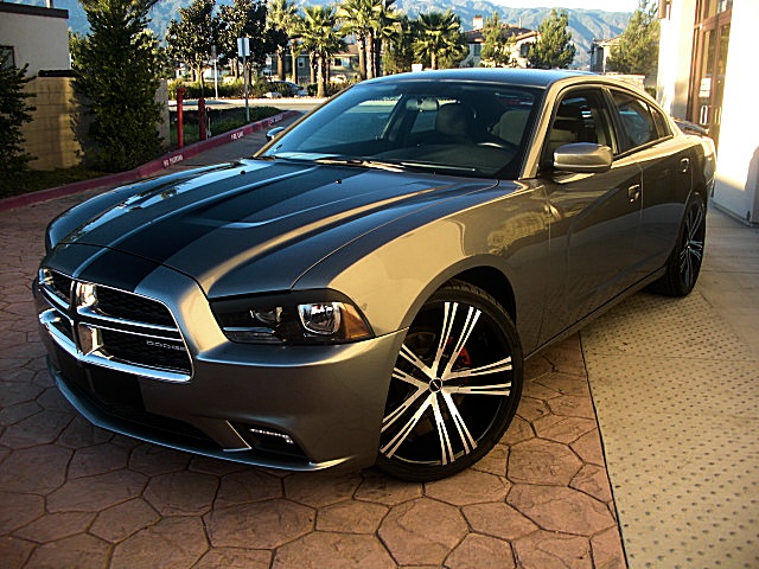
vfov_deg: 39.7
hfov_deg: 51.4
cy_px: 284
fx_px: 789
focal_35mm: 36
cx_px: 380
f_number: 2.8
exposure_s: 1/125
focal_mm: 6.3
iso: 50
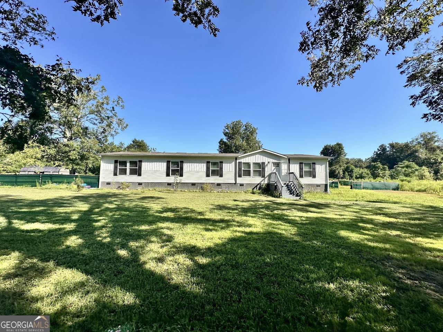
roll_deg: -0.5
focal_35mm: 14
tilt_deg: +4.5
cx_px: 222
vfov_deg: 85.7
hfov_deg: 102.1
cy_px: 166
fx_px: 179
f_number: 2.2
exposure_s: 1/1715
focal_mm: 2.22
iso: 50
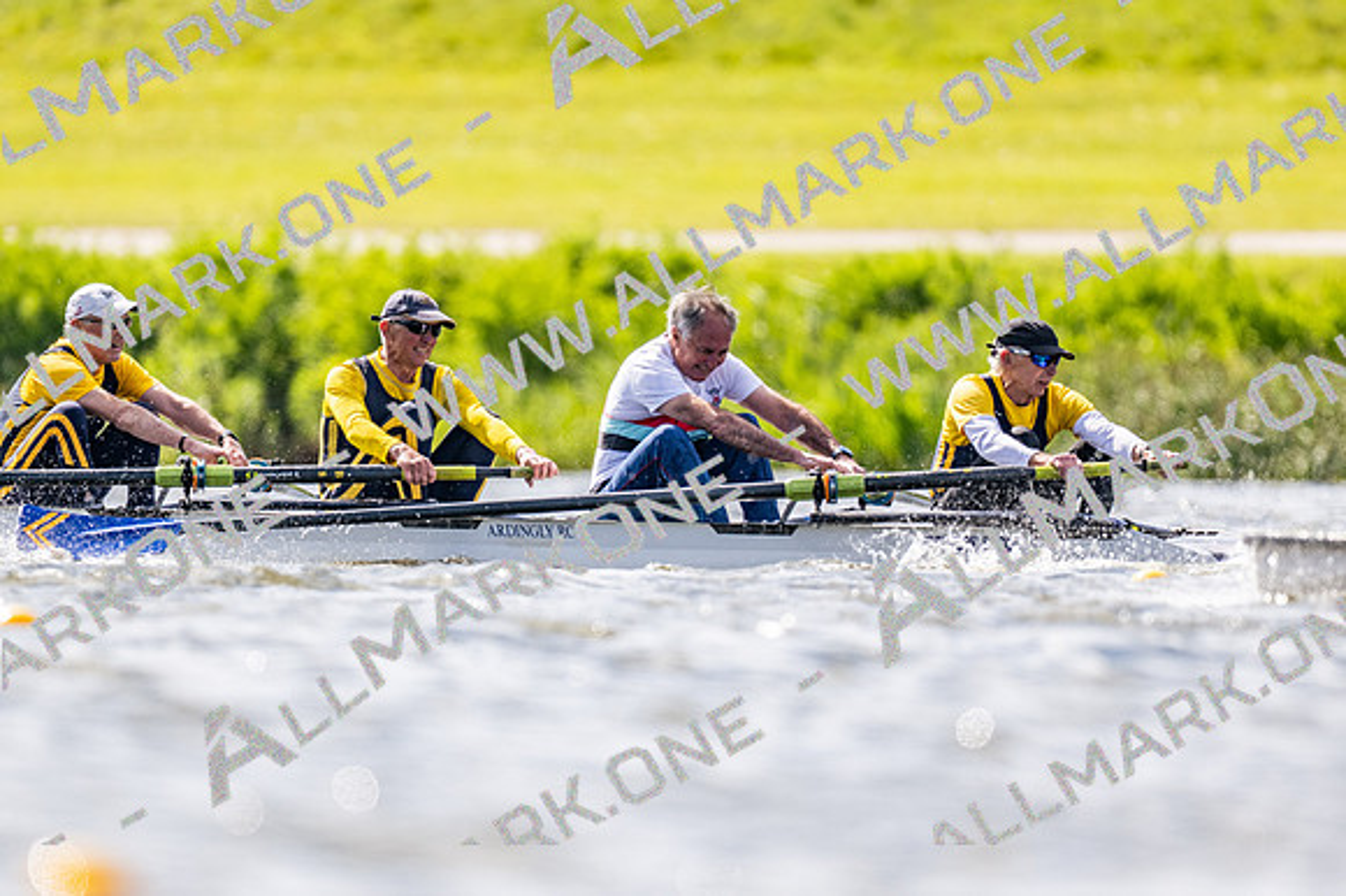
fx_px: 33637
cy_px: 448
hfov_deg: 2.3
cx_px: 673
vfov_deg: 1.5
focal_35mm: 900
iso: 280
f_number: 4
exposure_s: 1/2500
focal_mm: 600
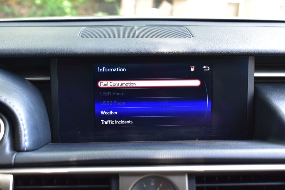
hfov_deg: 35.1
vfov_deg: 23.8
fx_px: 451
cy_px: 95
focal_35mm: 57
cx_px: 142
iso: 400
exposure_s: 1/20
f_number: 6.3
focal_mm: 38
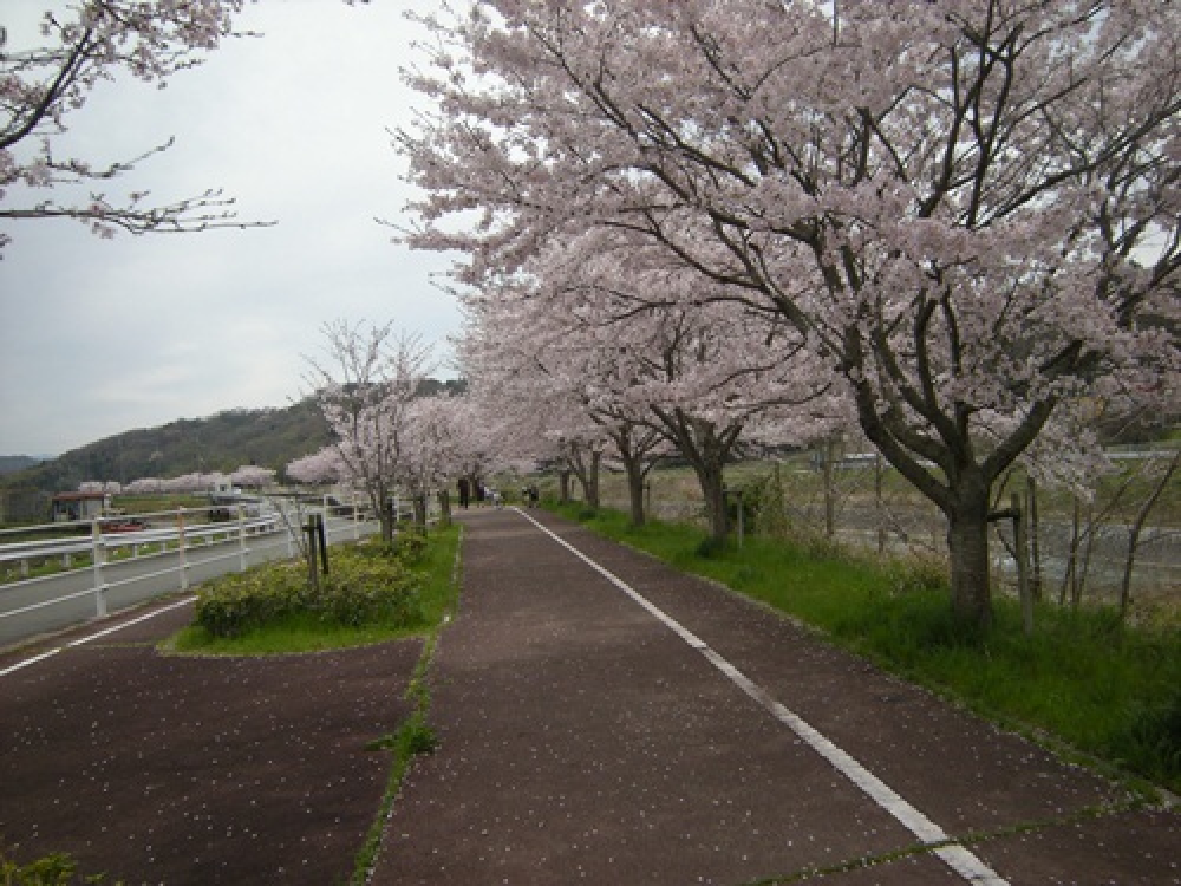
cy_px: 443
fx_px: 1058
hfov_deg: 58.4
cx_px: 590
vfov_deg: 45.4
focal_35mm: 31
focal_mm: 5.3
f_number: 5.8
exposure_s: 1/291
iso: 64
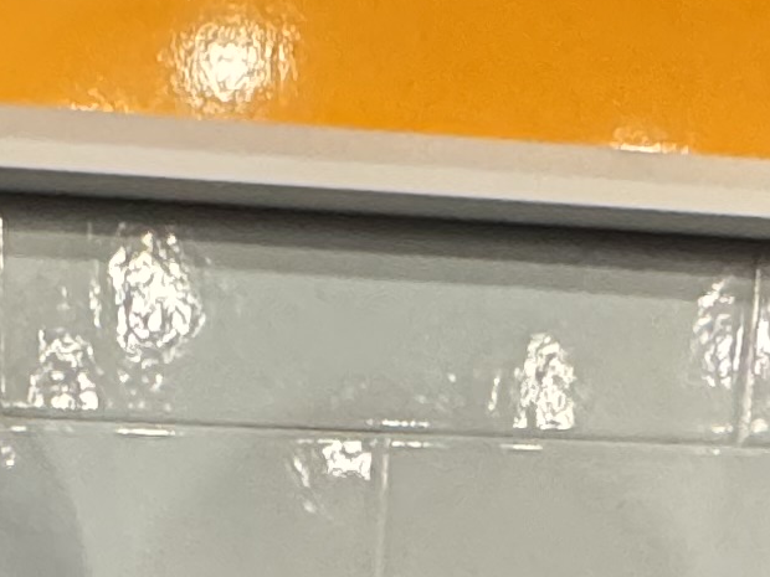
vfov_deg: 13.0
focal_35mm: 91
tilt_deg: -20.1
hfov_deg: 21.2
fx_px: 2024
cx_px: 135
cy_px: 1322
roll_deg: -0.7
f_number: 2.2
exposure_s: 1/60
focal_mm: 2.22
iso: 1000
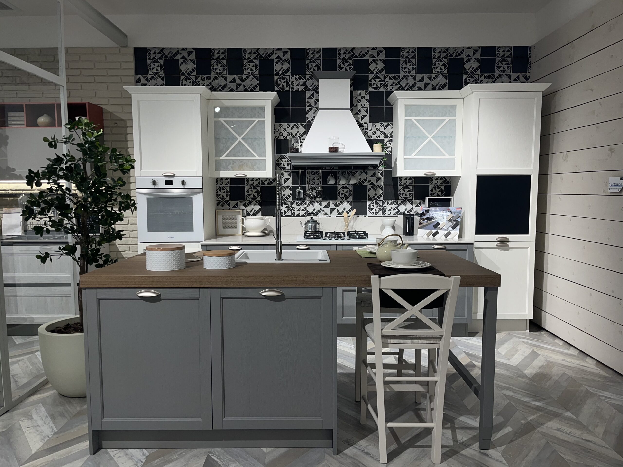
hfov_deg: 67.3
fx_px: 468
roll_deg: -0.1
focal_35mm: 26
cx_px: 312
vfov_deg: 53.1
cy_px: 234
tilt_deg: -5.2
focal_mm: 5.1
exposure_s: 1/108
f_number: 1.6
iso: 32
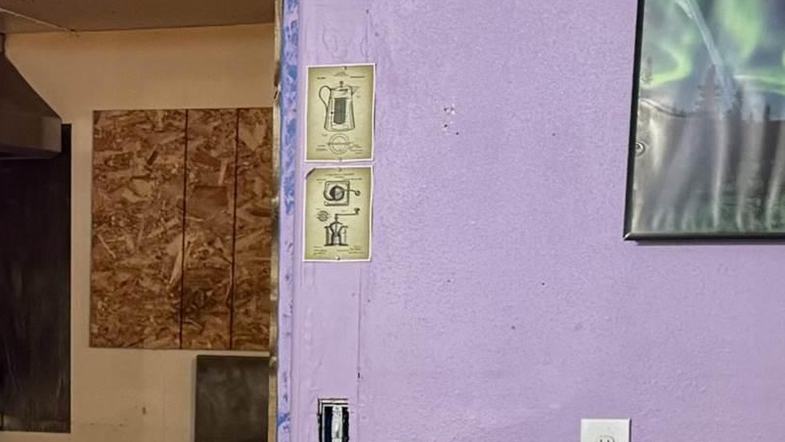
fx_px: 2082
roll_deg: +1.4
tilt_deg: -6.0
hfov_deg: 20.9
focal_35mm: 100
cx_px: 73
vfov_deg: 11.9
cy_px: 511
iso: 500
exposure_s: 1/60
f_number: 1.78
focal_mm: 6.76
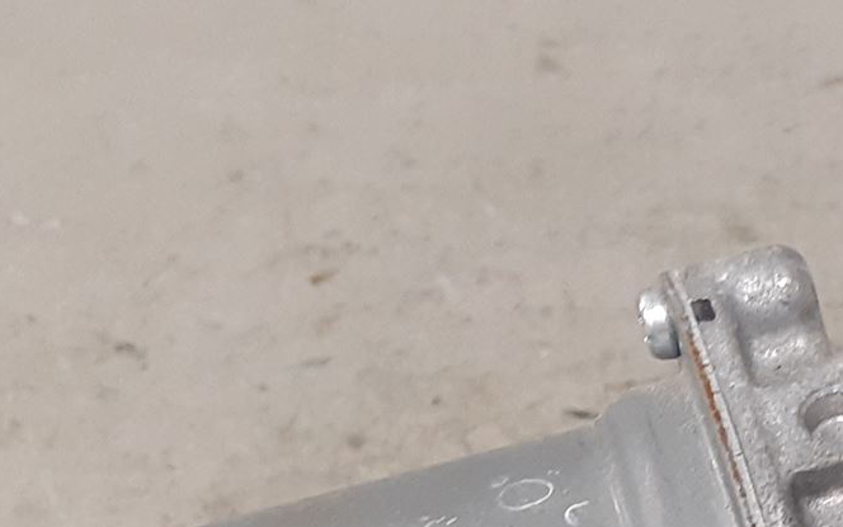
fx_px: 1953
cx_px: 948
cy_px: 688
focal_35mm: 85
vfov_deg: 14.7
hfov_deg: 22.8
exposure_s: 1/50
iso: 200
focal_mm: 3.93
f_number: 1.7
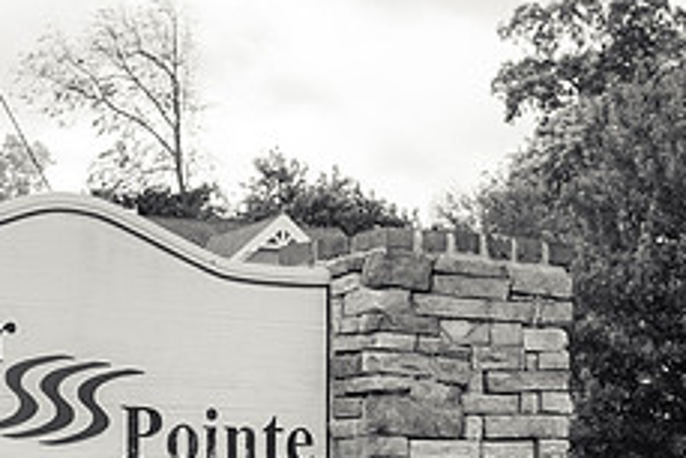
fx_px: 2174
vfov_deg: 11.9
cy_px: 445
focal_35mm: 114
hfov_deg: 17.9
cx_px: 356
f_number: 7.1
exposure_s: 1/160
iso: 200
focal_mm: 45
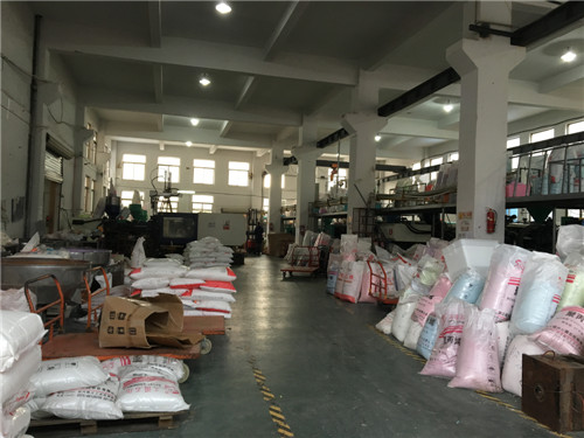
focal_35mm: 29
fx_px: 489
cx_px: 292
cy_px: 219
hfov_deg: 61.7
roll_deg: -1.5
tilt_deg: +1.6
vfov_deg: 48.2
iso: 125
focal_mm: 4.15
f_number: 2.2
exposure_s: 1/33
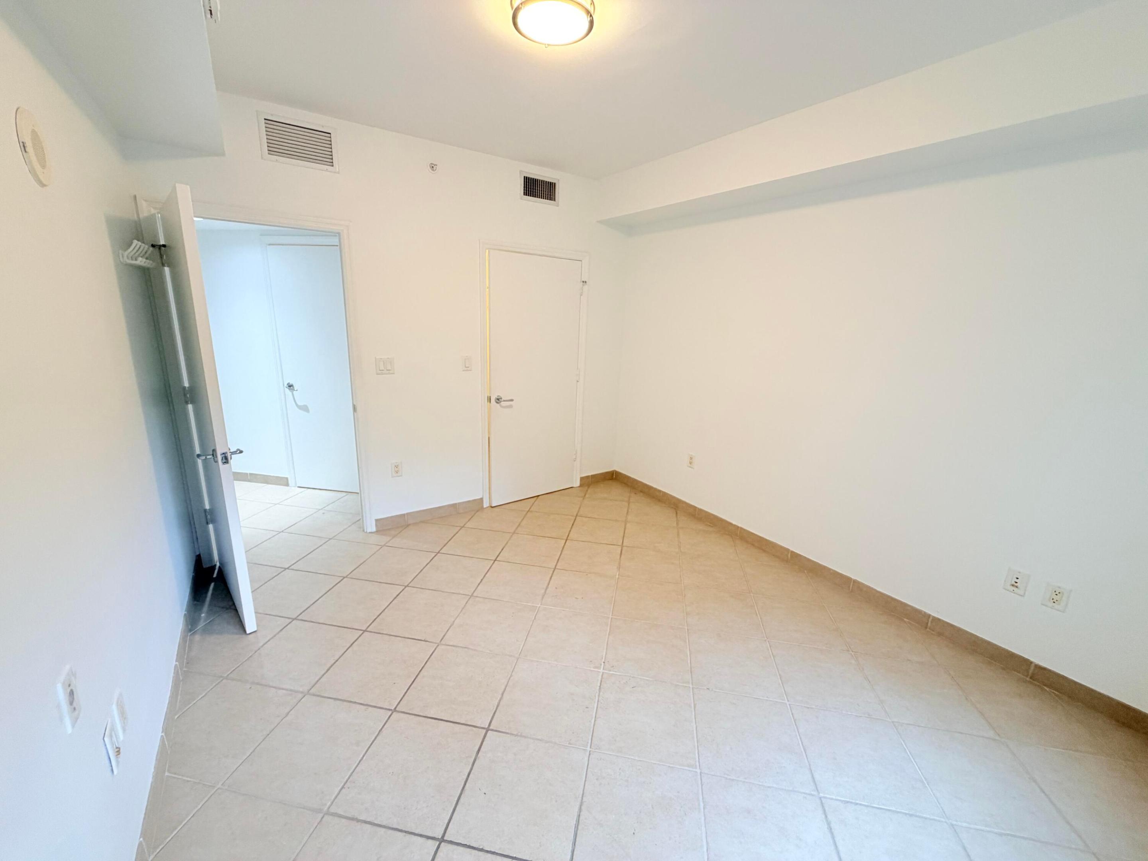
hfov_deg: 102.1
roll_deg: -2.0
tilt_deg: -13.3
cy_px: 430
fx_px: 464
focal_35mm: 14
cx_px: 574
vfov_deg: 85.7
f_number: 2.2
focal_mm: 2.22
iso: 160
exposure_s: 1/60
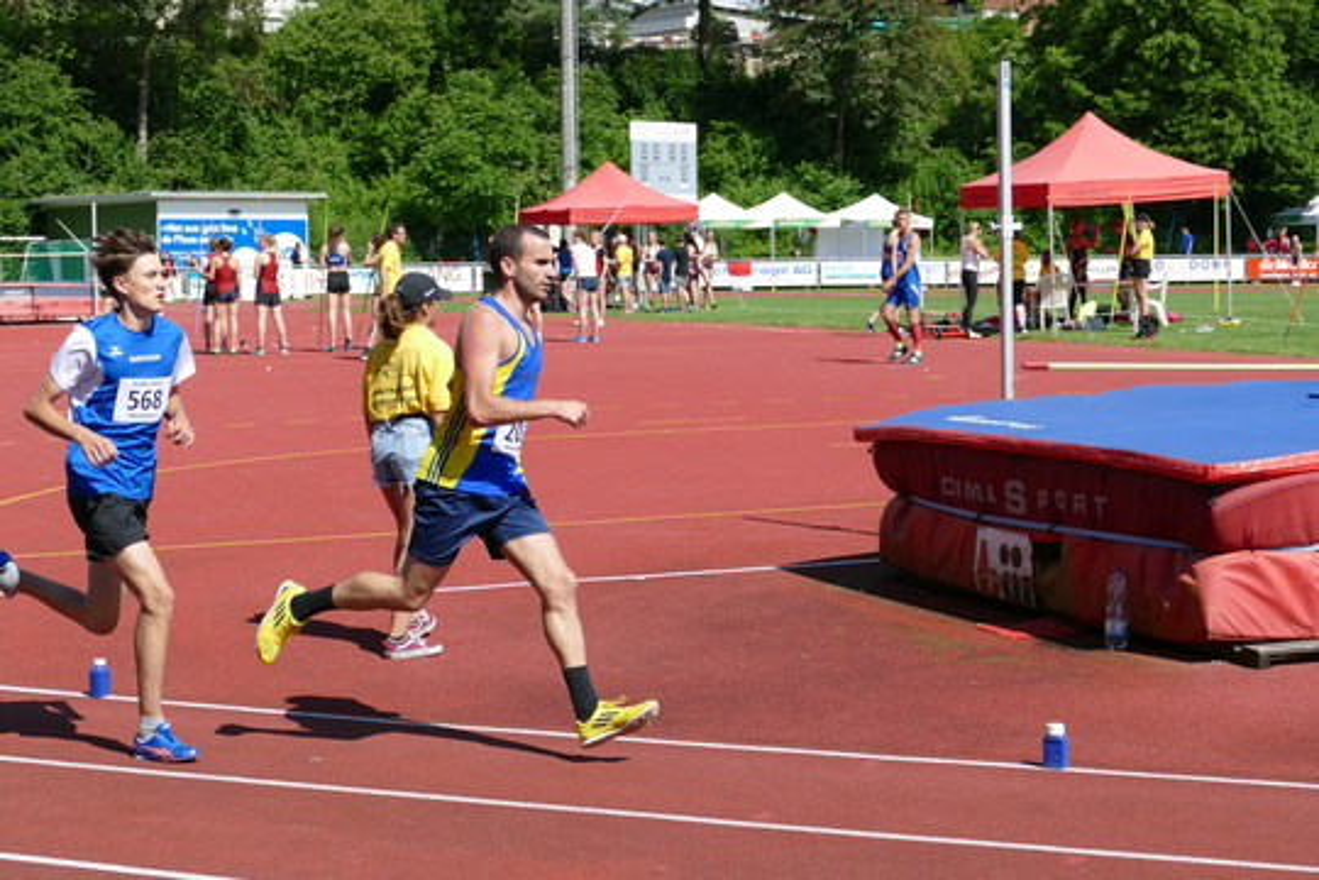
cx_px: 660
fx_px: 2784
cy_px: 440
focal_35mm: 76
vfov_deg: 17.9
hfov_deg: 26.7
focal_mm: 27.56
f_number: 3.7
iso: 125
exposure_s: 1/1000
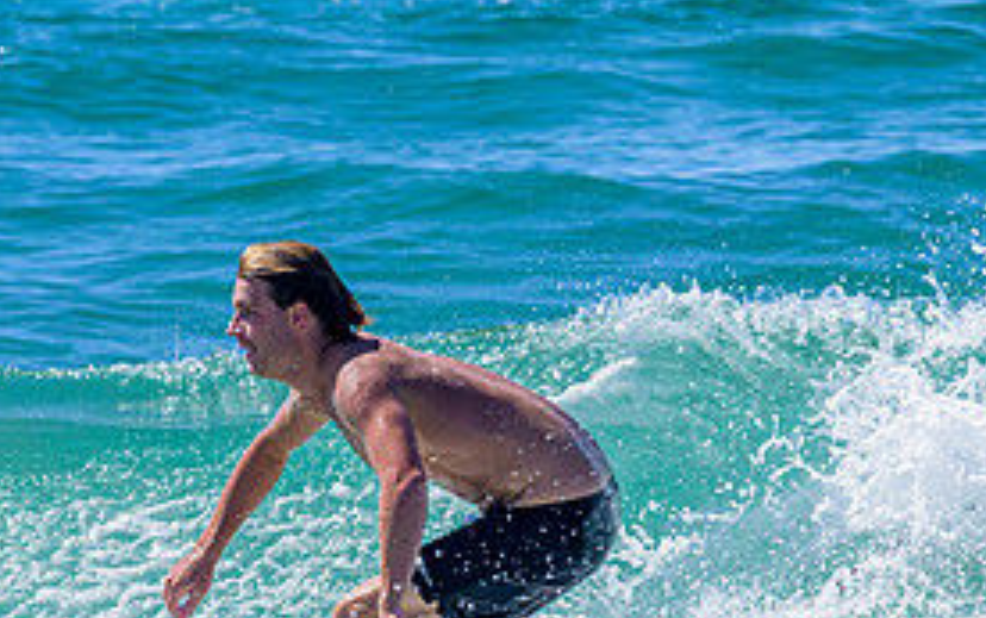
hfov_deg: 1.9
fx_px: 29664
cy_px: 618
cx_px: 235
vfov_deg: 1.2
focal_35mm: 1103
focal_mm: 430
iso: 1250
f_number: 11
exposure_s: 1/2000
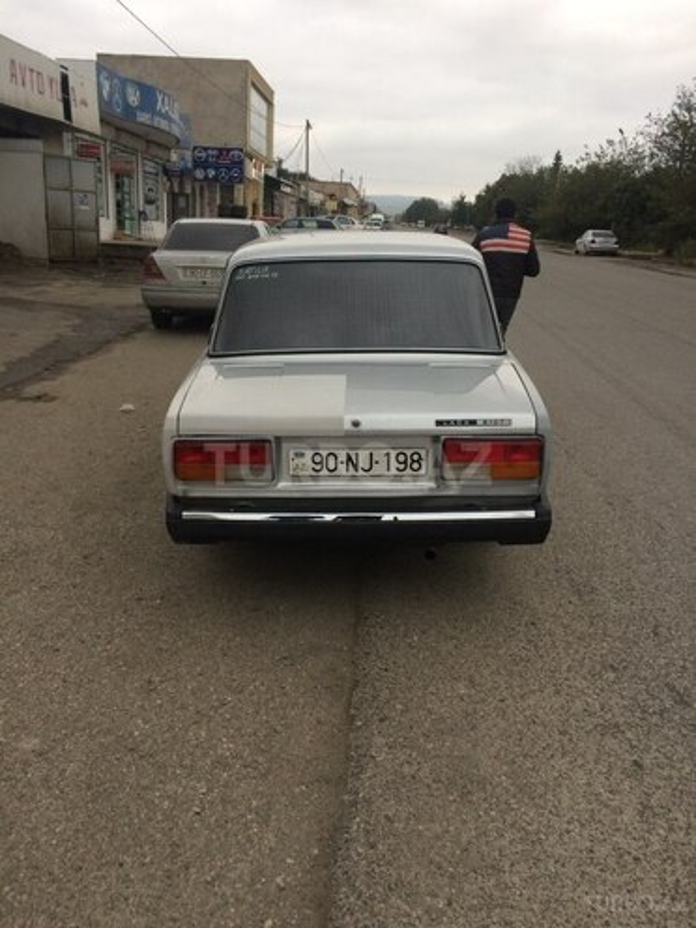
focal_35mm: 29
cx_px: 348
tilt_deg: -15.7
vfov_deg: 61.7
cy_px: 464
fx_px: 777
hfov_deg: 48.2
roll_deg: -3.5
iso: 50
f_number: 2.2
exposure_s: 1/33
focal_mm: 4.15
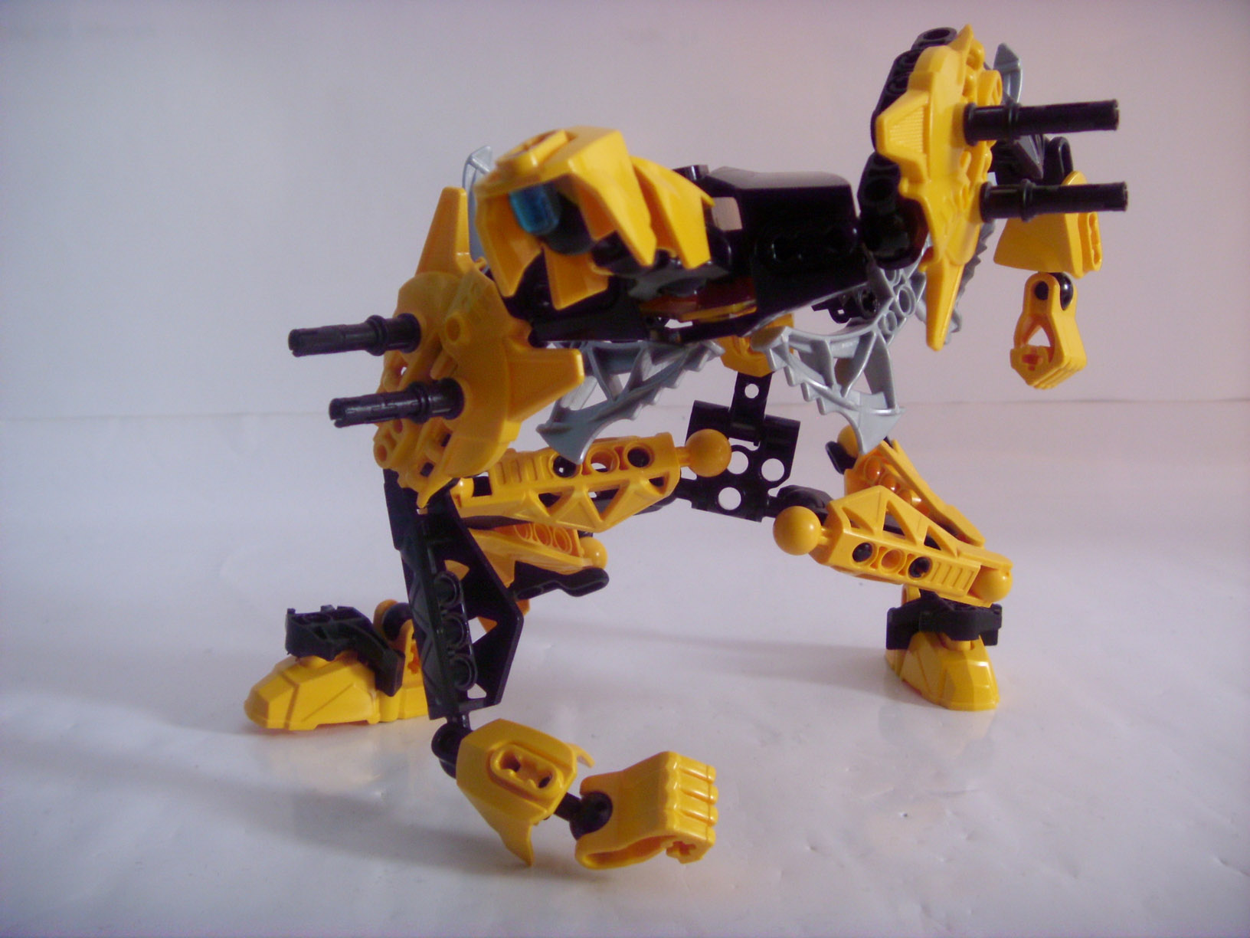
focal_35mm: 31
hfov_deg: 58.4
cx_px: 625
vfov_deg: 45.4
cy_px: 469
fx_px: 1119
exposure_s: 1/15
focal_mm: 6.3
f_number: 3.5
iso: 200
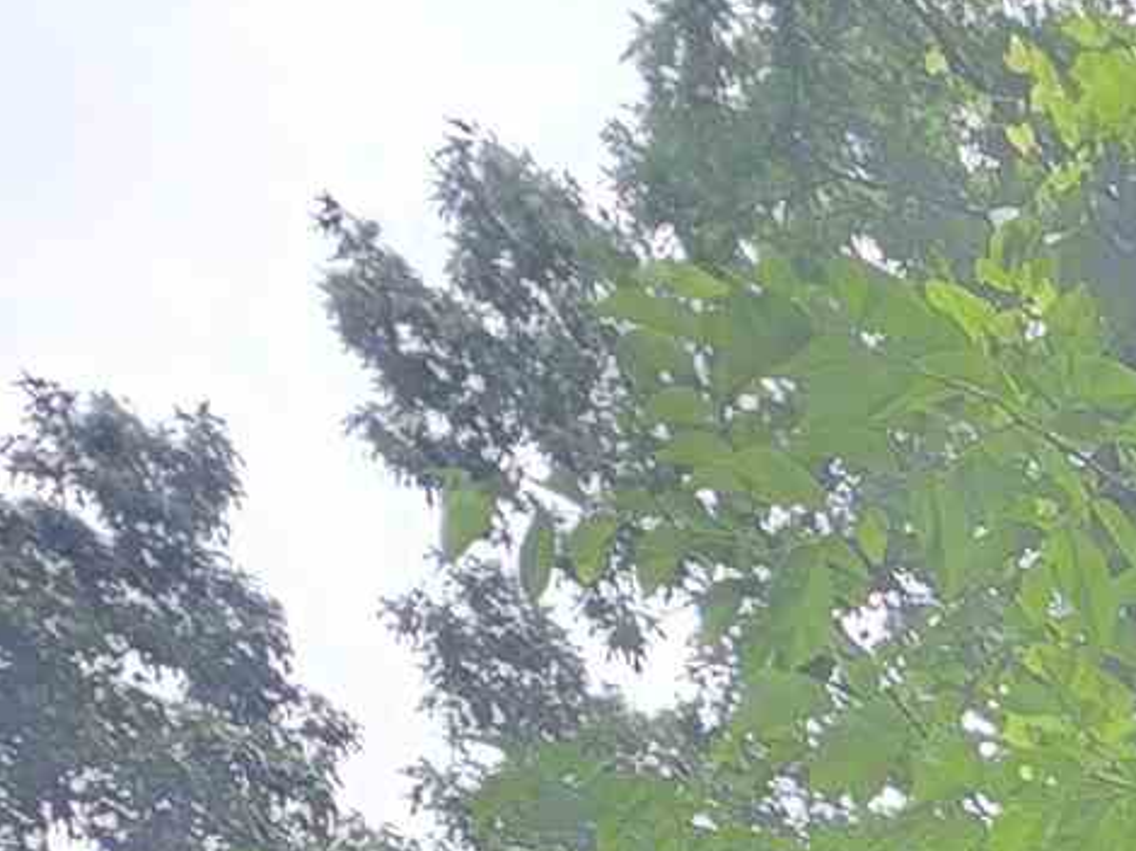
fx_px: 2788
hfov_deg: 16.0
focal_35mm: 85
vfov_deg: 10.5
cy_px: 2696
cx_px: 2473
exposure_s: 1/120
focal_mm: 2.2
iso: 32
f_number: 1.9
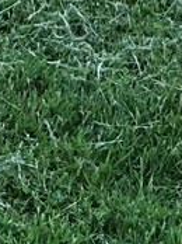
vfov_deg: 6.6
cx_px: -154
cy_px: -550
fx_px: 1876
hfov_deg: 5.5
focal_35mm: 267
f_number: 1.8
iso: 25
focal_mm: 3
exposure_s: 1/568
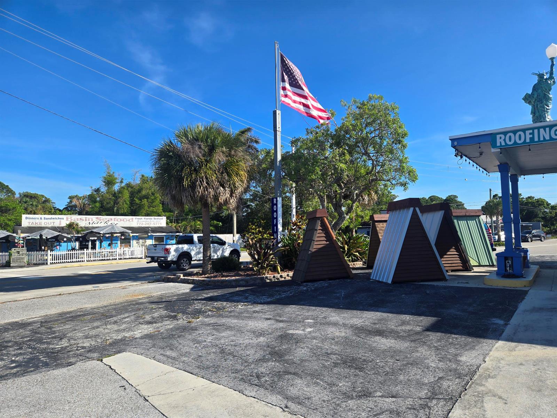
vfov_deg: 58.9
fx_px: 370
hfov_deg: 73.9
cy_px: 209
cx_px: 278
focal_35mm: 23
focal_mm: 5.4
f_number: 1.8
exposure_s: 1/1449
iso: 25
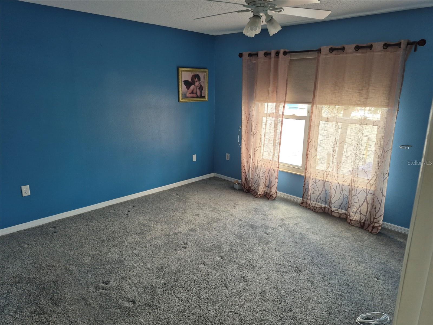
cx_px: 216
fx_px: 288
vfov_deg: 58.9
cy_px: 162
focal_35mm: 23
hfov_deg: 73.9
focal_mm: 5.4
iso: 160
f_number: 1.8
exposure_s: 1/180
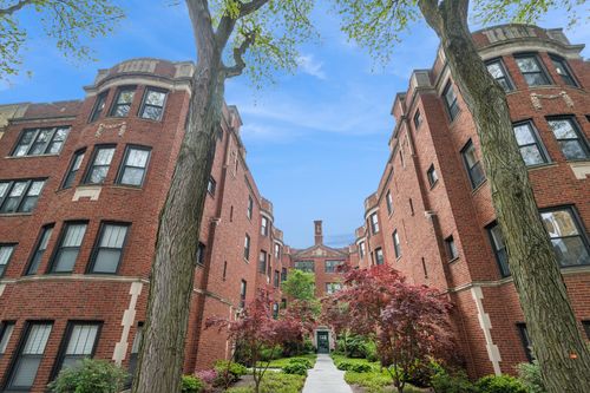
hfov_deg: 96.8
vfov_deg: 73.7
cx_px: 295
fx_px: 262
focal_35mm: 16
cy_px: 196
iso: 200
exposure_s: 1/200
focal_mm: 16
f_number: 8
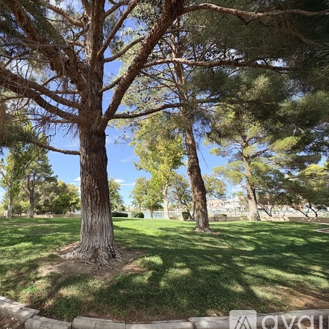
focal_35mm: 17
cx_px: 113
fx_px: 183
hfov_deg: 81.5
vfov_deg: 84.0
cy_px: 168
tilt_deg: +14.3
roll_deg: +2.0
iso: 40
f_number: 2.2
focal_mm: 2.22
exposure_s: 1/980
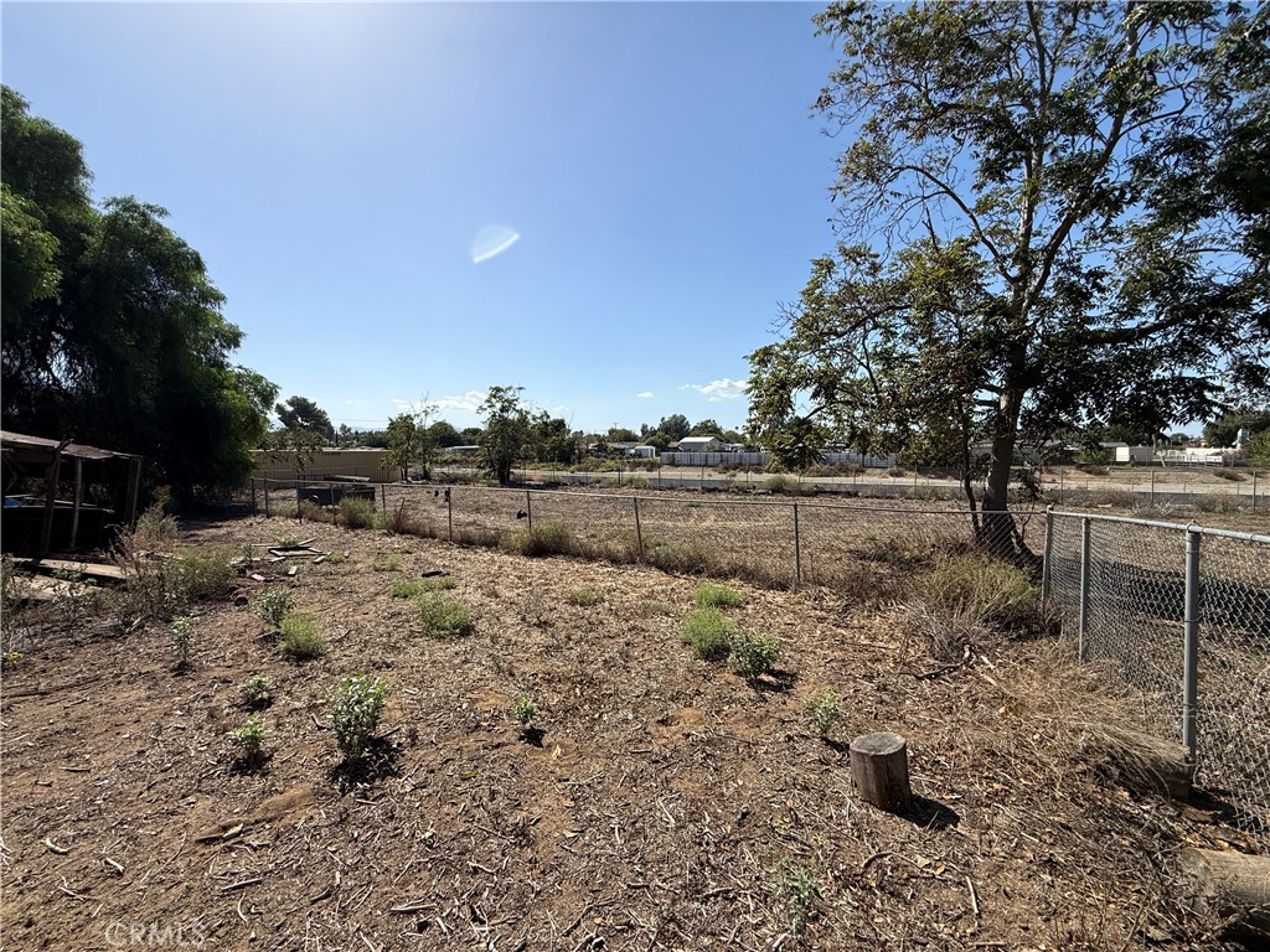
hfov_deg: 102.1
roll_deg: +0.7
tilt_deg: -2.0
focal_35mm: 14
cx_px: 635
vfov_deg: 85.7
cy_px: 476
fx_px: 514
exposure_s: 1/3289
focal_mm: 2.22
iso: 50
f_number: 2.2
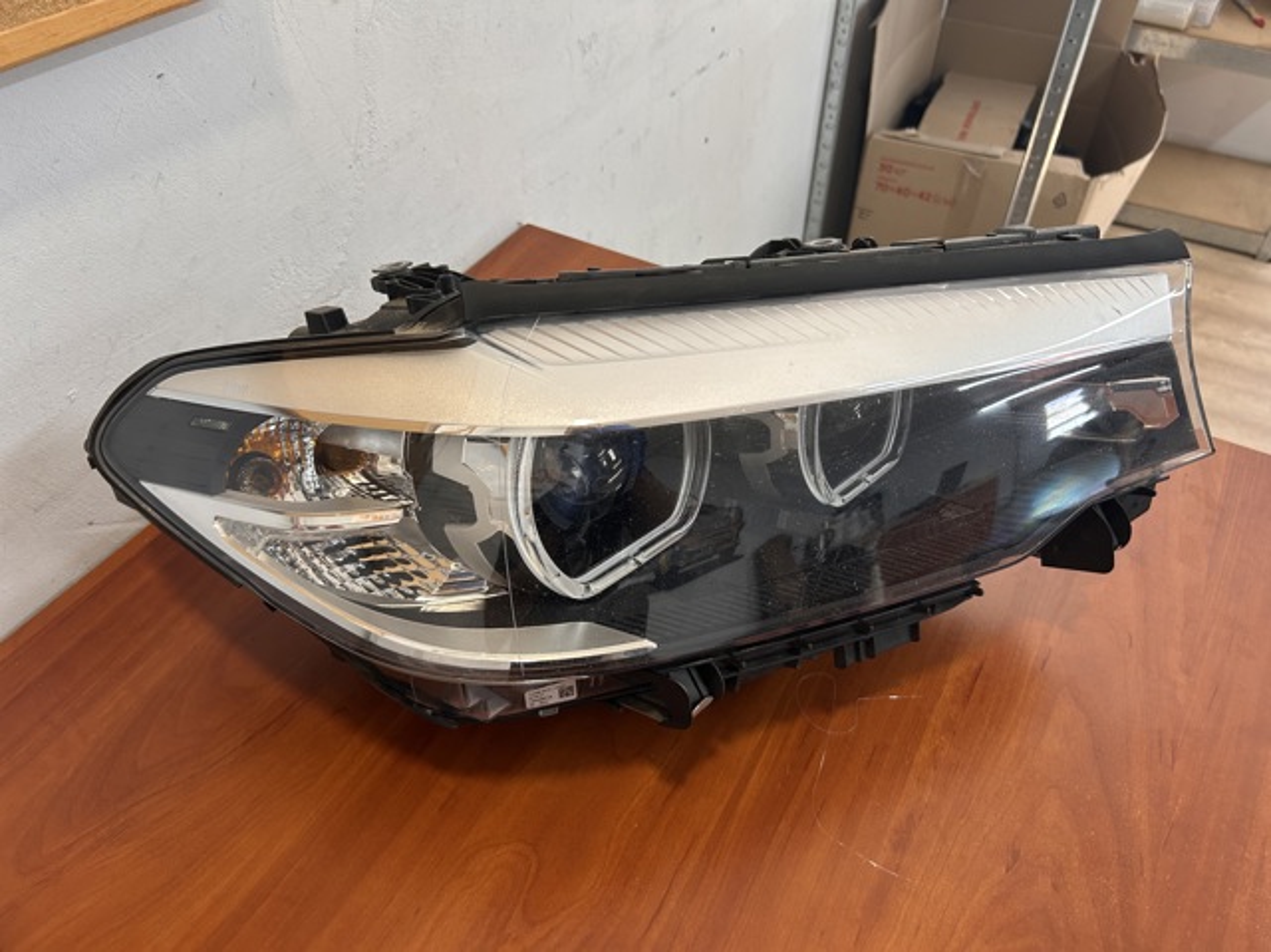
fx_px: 954
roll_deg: +0.0
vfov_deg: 53.0
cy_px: 476
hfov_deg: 67.3
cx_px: 636
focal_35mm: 26
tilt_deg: -41.9
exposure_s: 1/100
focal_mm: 5.7
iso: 100
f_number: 1.5
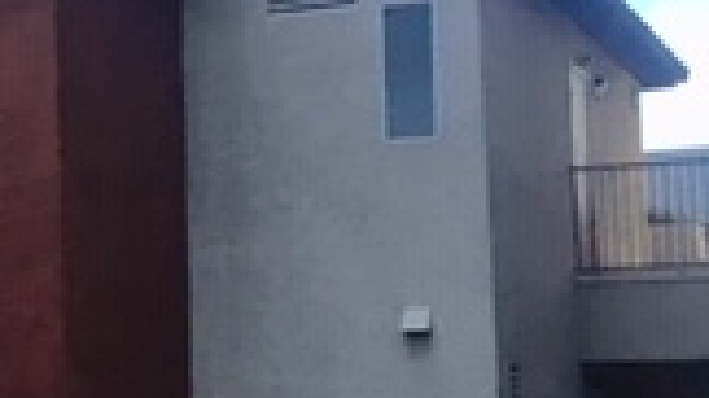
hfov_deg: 14.6
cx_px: -652
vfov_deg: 9.7
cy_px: 245
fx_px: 2349
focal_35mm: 125
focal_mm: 4.15
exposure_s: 1/30
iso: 32
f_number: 2.2
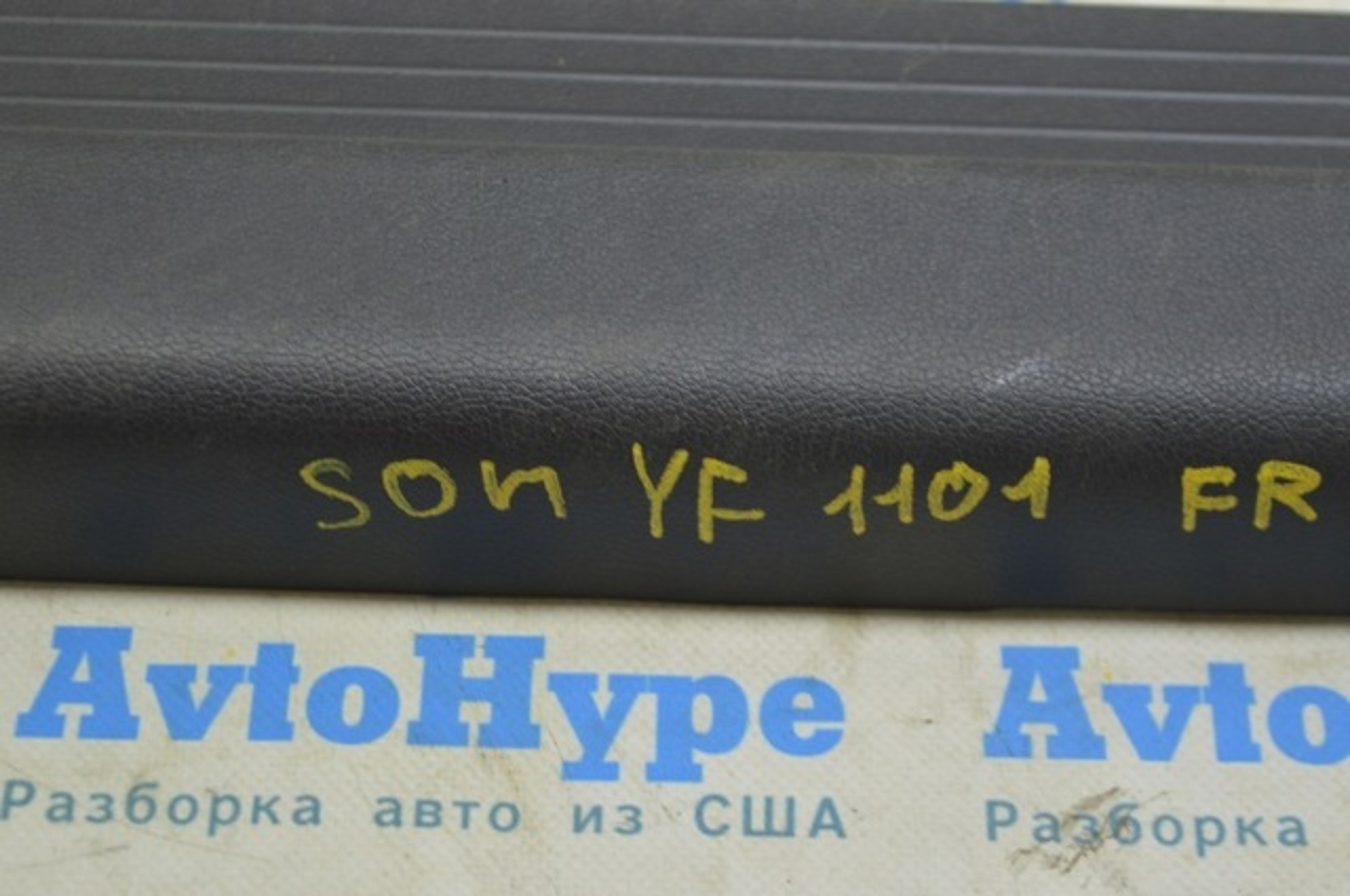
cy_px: 448
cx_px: 675
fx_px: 3090
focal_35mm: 82
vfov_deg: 16.5
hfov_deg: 24.6
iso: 400
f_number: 5.6
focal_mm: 55
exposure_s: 1/20
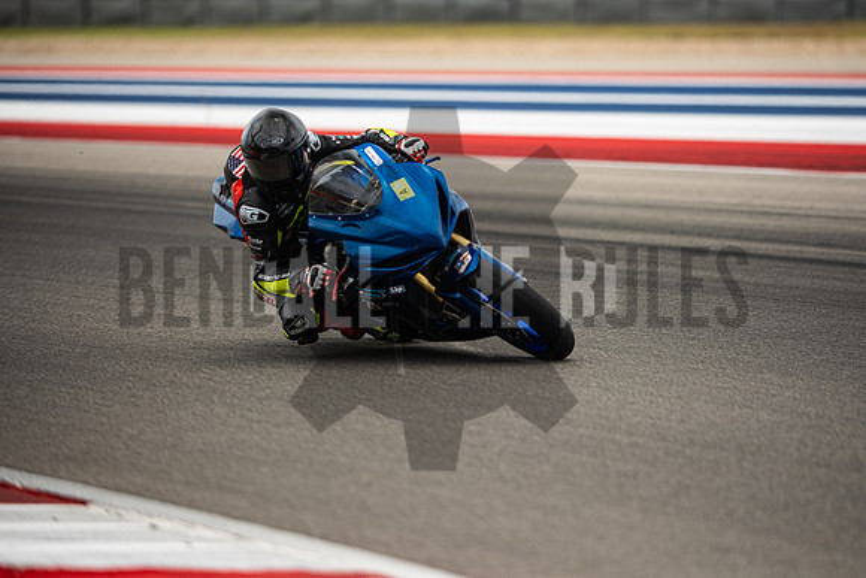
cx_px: 433
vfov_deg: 4.6
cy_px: 289
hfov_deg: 6.9
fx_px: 7218
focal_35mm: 300
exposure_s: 1/5000
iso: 400
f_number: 2
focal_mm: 200
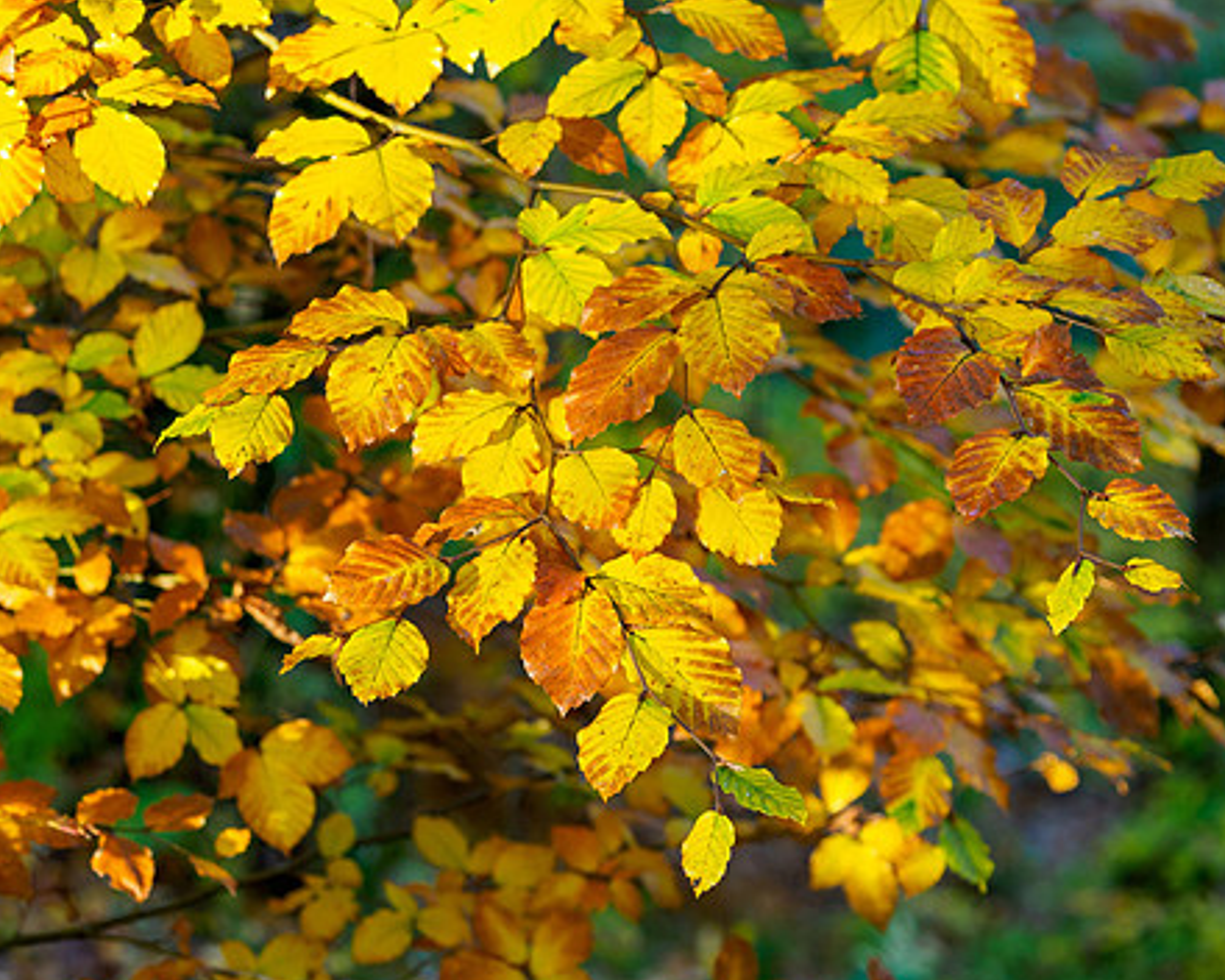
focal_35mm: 201
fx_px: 7287
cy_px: 571
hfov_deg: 9.6
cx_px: 644
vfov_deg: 7.7
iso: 400
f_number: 4
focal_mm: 78
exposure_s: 1/80
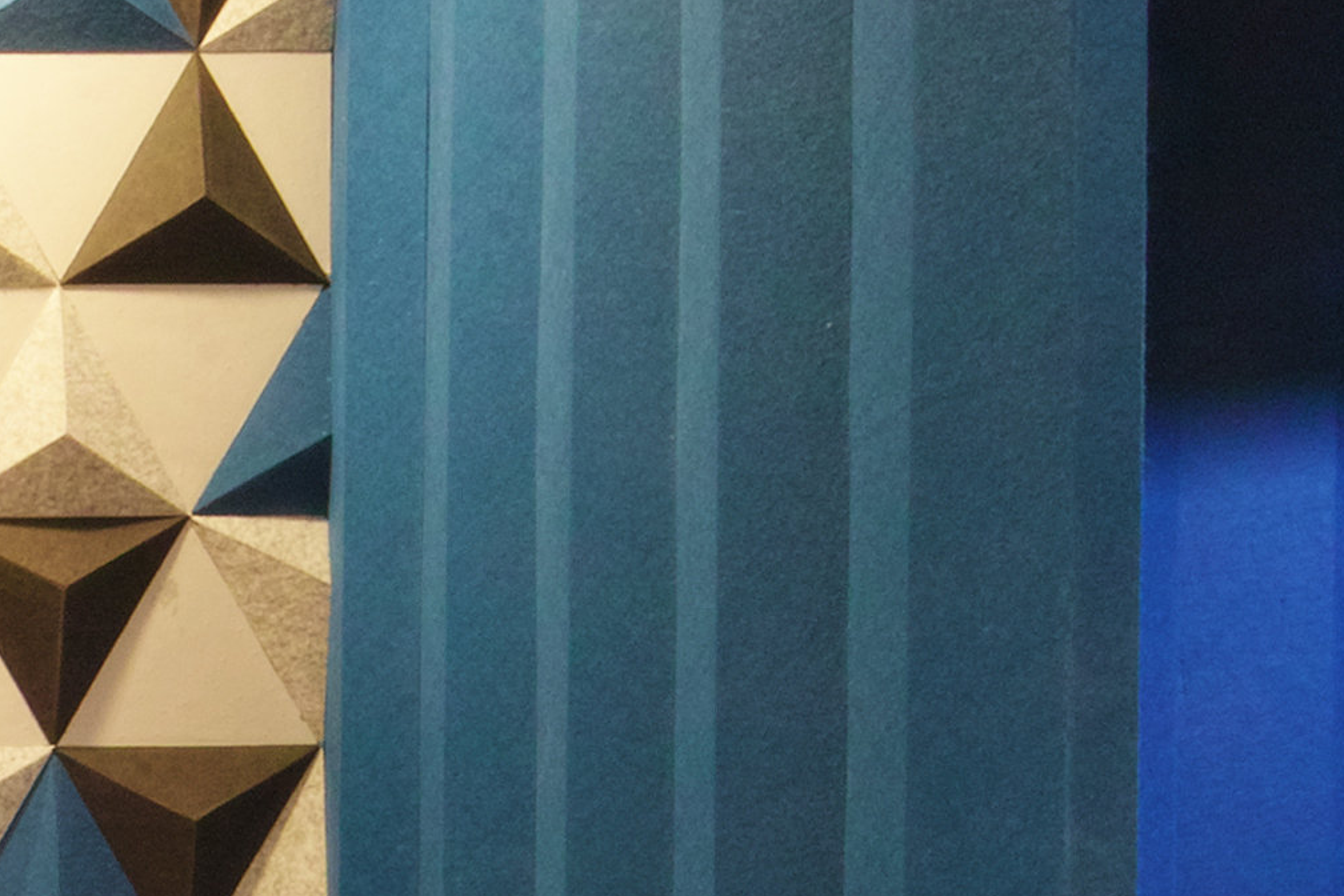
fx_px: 2613
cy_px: 1181
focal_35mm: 70
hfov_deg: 25.0
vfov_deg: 18.1
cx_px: -409
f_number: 16
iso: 100
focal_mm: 10
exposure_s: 8
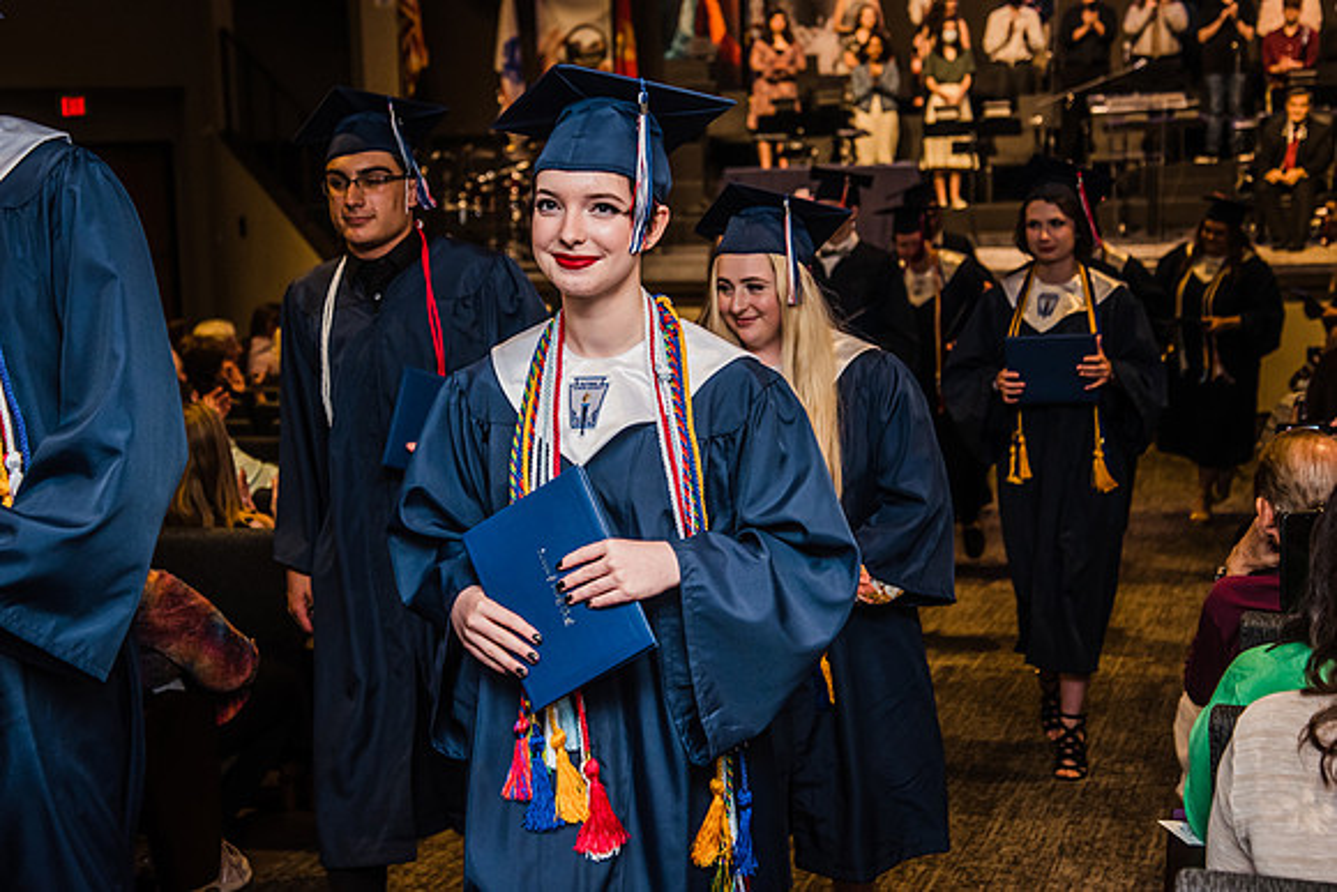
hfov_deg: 30.2
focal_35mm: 67
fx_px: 2474
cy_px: 369
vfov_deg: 20.4
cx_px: 633
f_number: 4.5
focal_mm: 56
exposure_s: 1/200
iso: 800
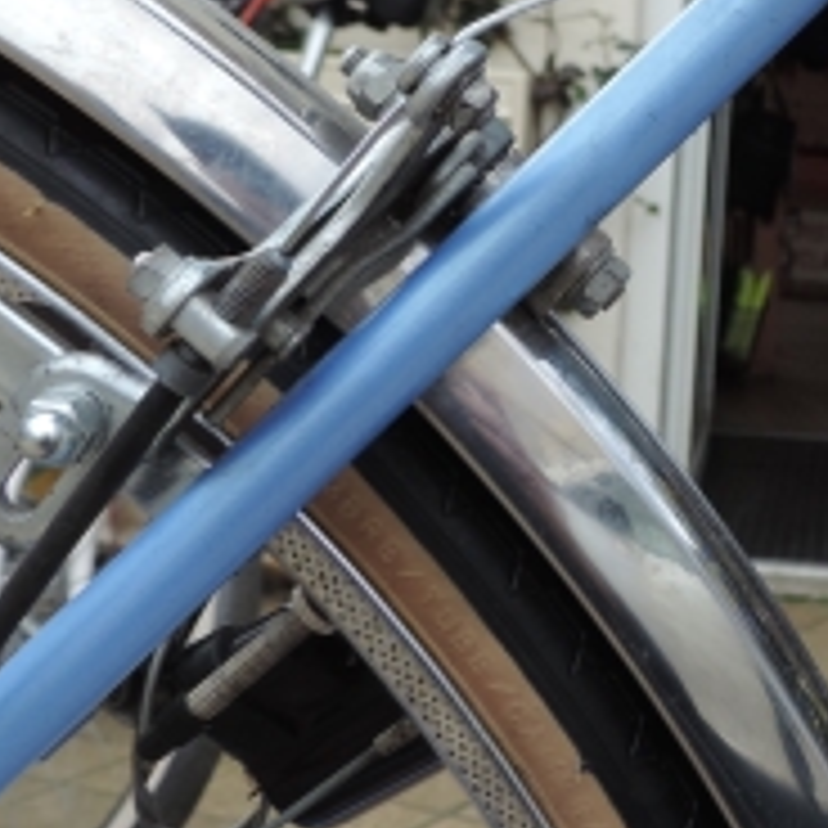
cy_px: 274
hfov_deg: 24.3
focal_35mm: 69
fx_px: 1867
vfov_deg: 24.9
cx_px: 738
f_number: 3
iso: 80
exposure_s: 1/320
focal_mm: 4.3
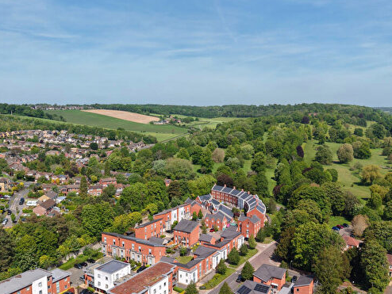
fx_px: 385
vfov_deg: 41.8
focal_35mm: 34
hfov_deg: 53.9
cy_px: 161
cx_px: 186
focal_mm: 8.67
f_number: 1.8
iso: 150
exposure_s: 1/4000
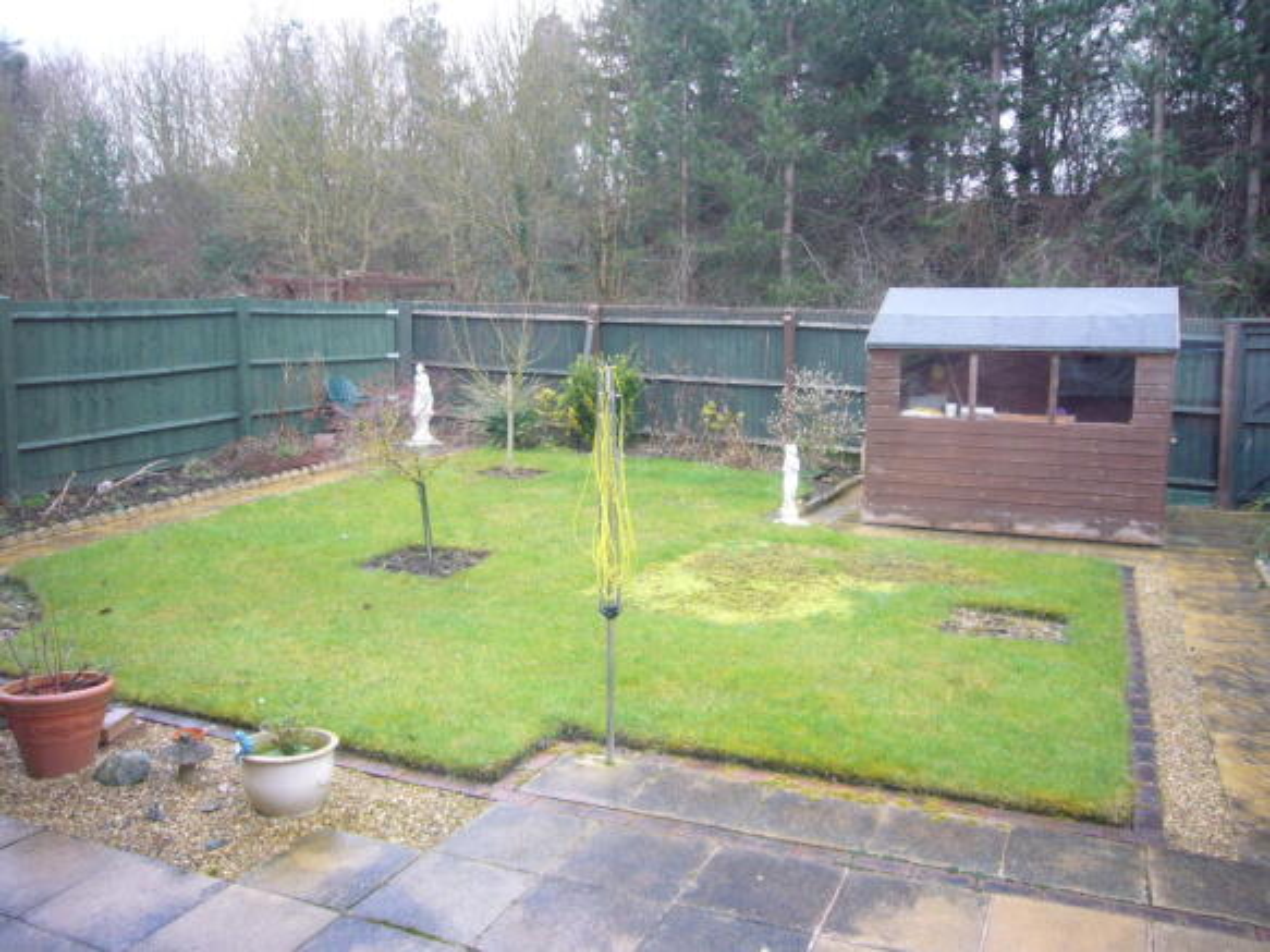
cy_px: 476
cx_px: 635
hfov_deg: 63.5
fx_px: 1027
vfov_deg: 49.7
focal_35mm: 28
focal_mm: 4.6
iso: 80
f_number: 2.8
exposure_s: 1/25
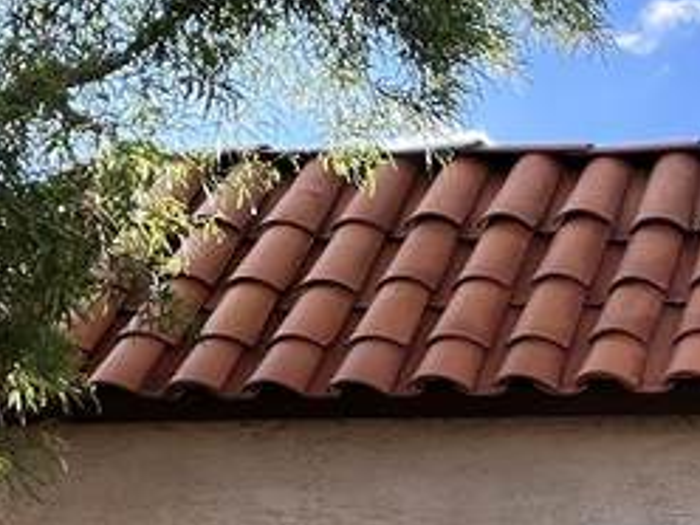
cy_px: 708
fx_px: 1355
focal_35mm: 67
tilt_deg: +5.4
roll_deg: -0.4
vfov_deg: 19.9
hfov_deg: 23.6
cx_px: 1030
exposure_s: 1/368
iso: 32
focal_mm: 1.57
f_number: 1.8
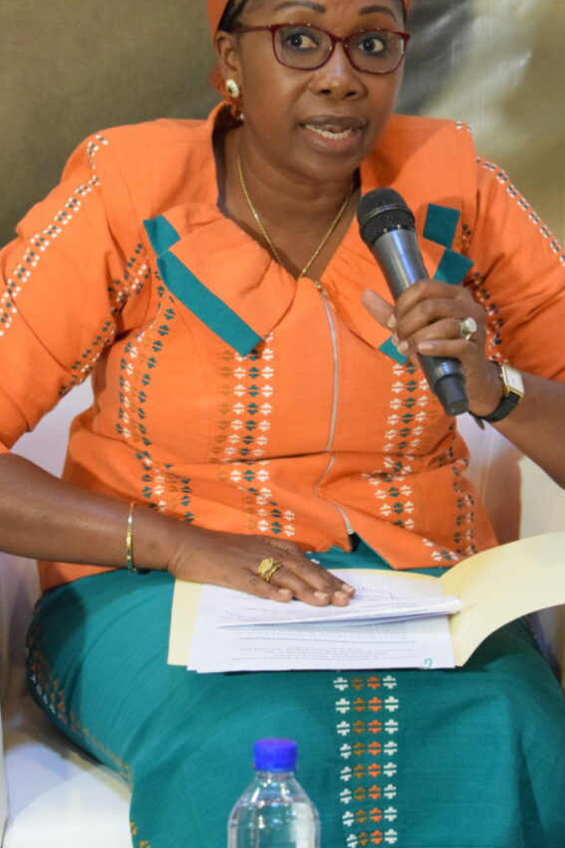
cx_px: 319
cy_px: 370
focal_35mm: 132
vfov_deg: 15.6
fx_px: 3098
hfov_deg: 10.4
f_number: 5.6
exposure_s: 1/60
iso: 6400
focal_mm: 65
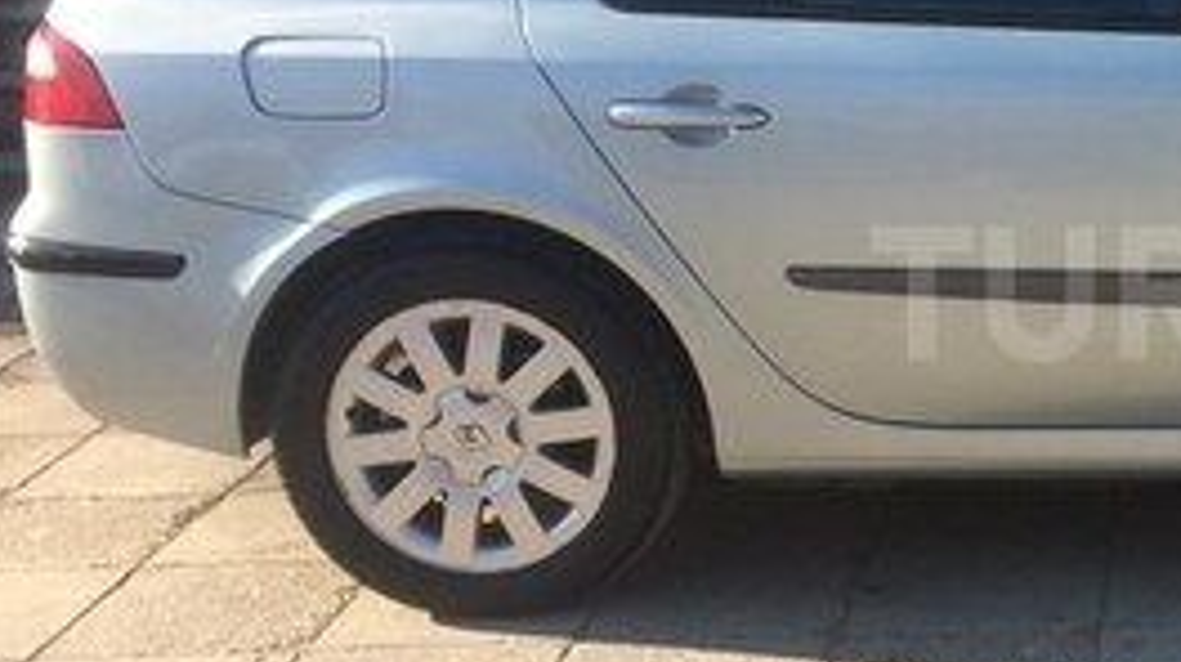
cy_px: 293
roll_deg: +0.4
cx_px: 1329
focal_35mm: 79
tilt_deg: -13.0
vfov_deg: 15.3
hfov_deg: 24.8
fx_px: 2472
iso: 32
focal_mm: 4.15
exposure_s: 1/1001
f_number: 2.2
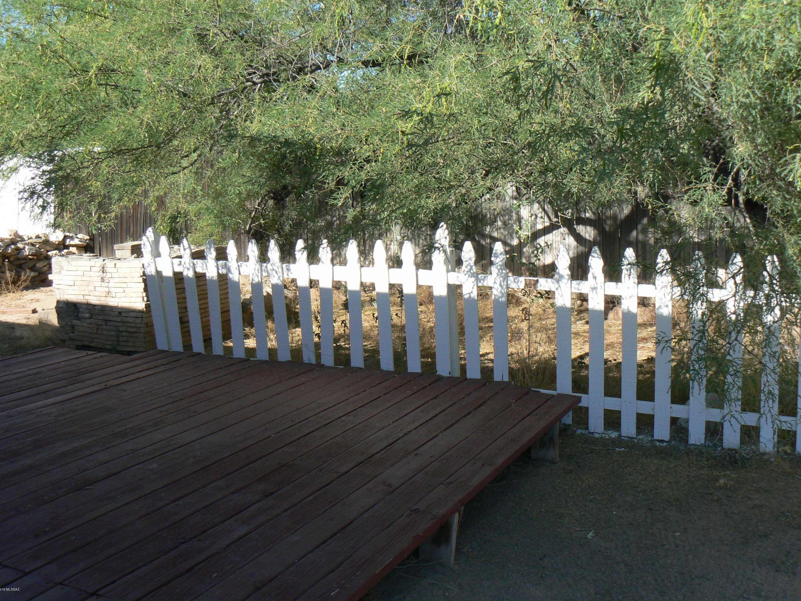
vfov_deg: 38.7
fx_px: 856
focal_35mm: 37
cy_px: 300
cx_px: 405
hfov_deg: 50.1
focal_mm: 6
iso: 80
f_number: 5.6
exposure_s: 1/200
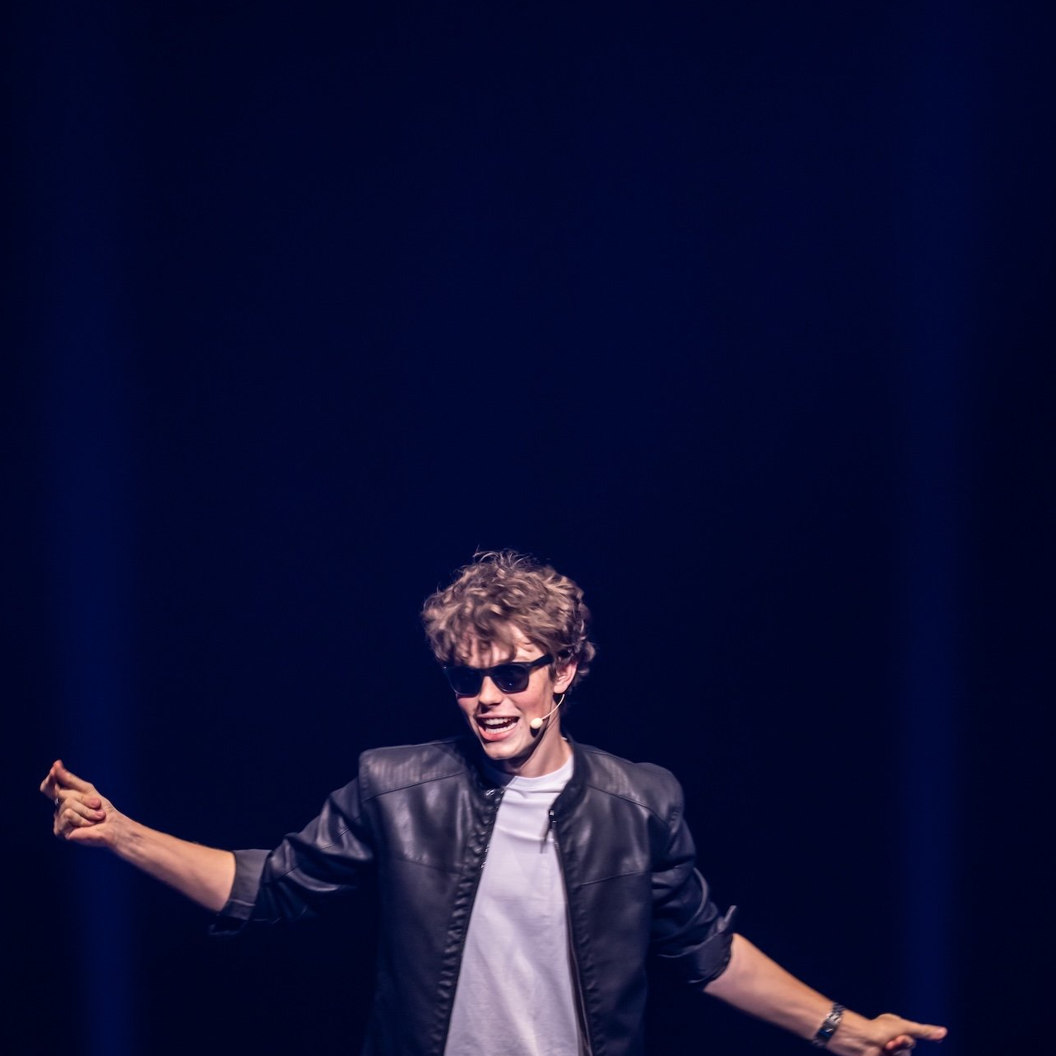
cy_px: 784
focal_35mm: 384
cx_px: 528
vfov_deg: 4.6
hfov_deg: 4.6
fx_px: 13253
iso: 500
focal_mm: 200
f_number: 2.8
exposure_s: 1/125
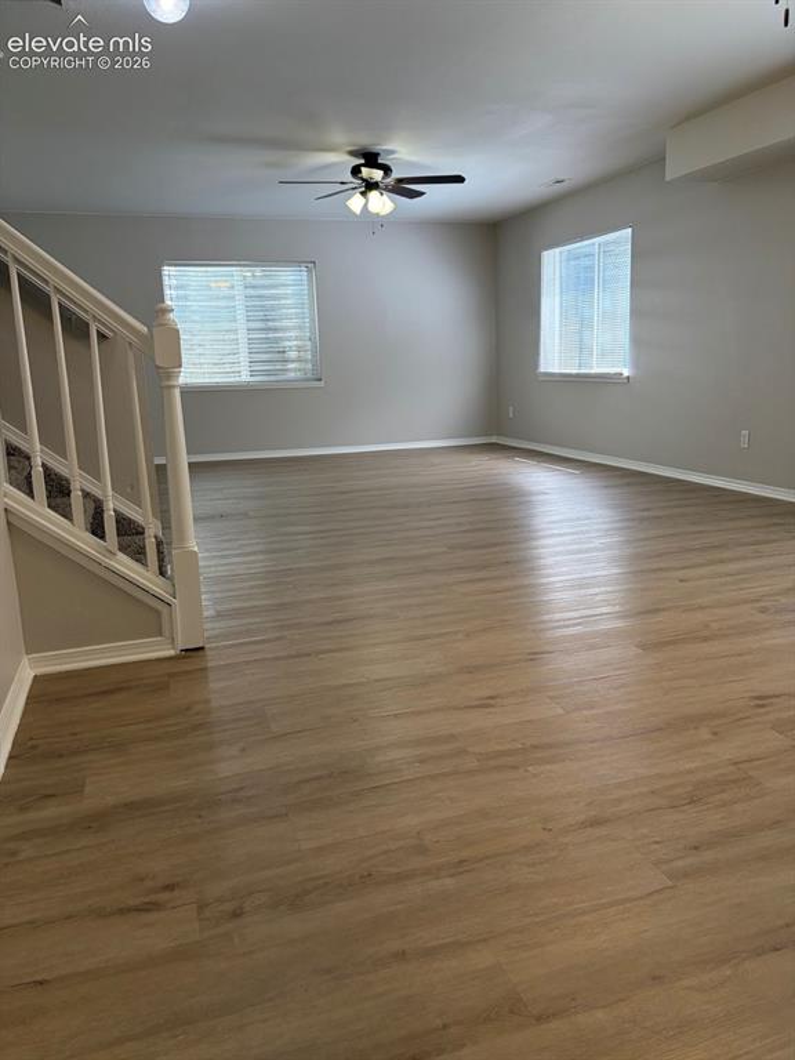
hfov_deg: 53.1
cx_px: 398
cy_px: 530
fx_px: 796
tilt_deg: -12.4
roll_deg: +1.5
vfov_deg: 67.3
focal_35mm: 26
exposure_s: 1/164
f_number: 1.6
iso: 125
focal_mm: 5.96
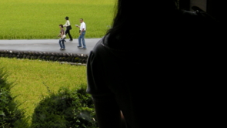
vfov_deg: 12.4
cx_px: 18
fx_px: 584
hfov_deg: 21.5
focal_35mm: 97
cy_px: 17
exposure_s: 1/280
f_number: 2.7
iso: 64
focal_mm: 7.5
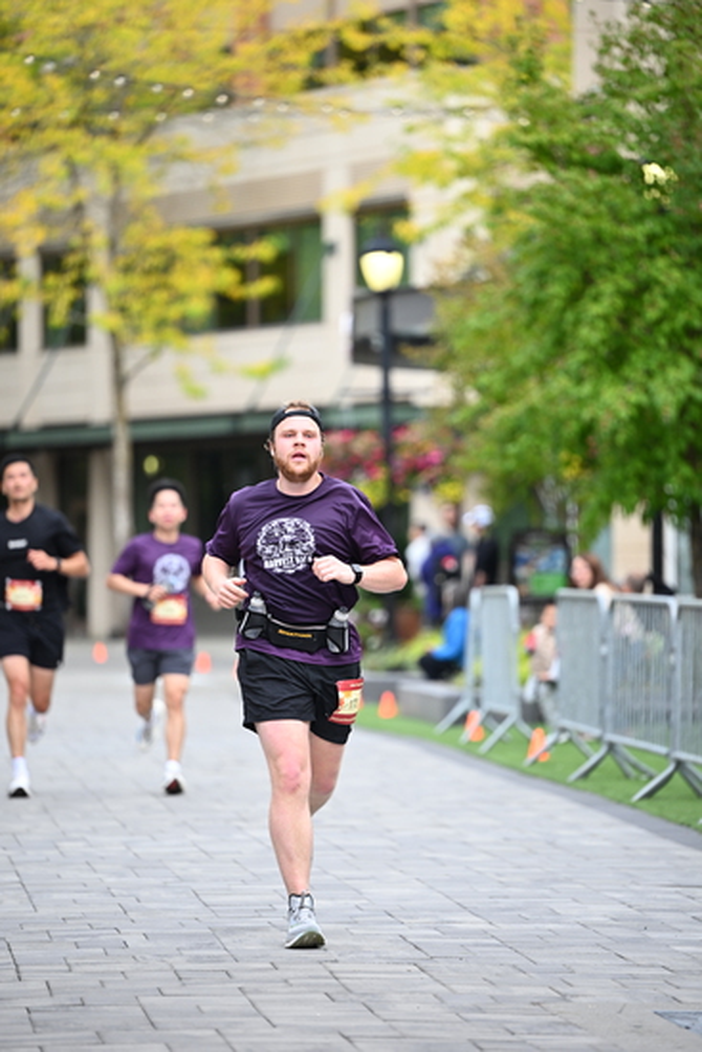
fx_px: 4969
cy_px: 526
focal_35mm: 170
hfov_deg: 8.1
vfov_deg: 12.1
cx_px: 351
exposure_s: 1/1250
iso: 640
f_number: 2.8
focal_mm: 170
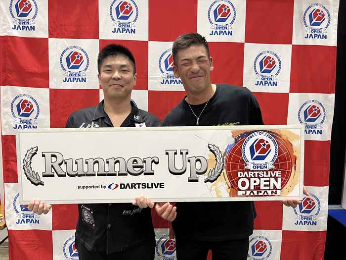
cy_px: 130
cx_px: 173
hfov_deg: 67.3
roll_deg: -0.6
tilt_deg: -6.8
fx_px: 260
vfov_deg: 53.1
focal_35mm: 26
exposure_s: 1/50
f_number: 1.6
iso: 250
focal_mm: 5.1
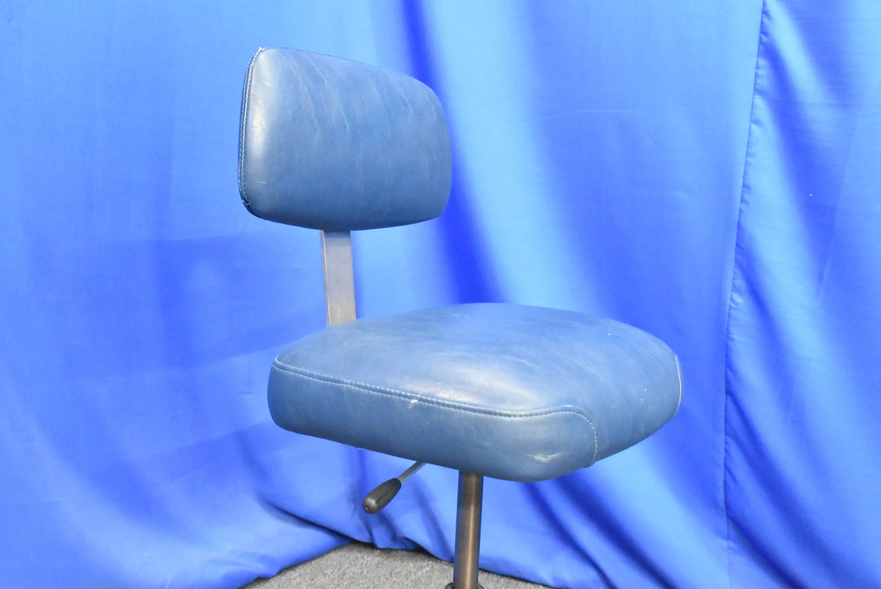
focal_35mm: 39
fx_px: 955
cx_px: 440
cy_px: 294
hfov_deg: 49.5
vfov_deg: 34.3
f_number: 8
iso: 11400
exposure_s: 1/40
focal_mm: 26
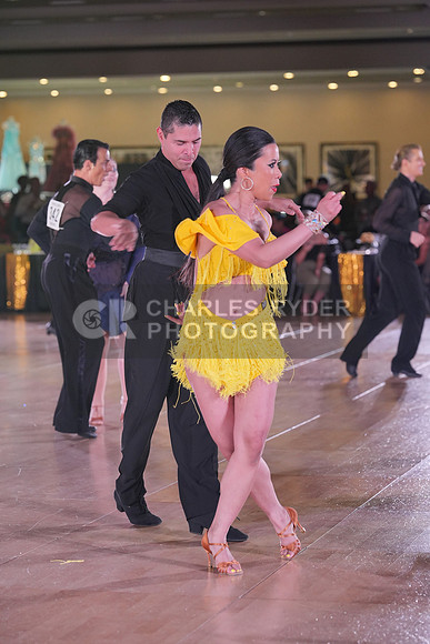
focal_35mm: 107
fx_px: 1916
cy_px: 322
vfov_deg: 19.1
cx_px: 215
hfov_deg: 12.8
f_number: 4
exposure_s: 1/400
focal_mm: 107
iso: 2000
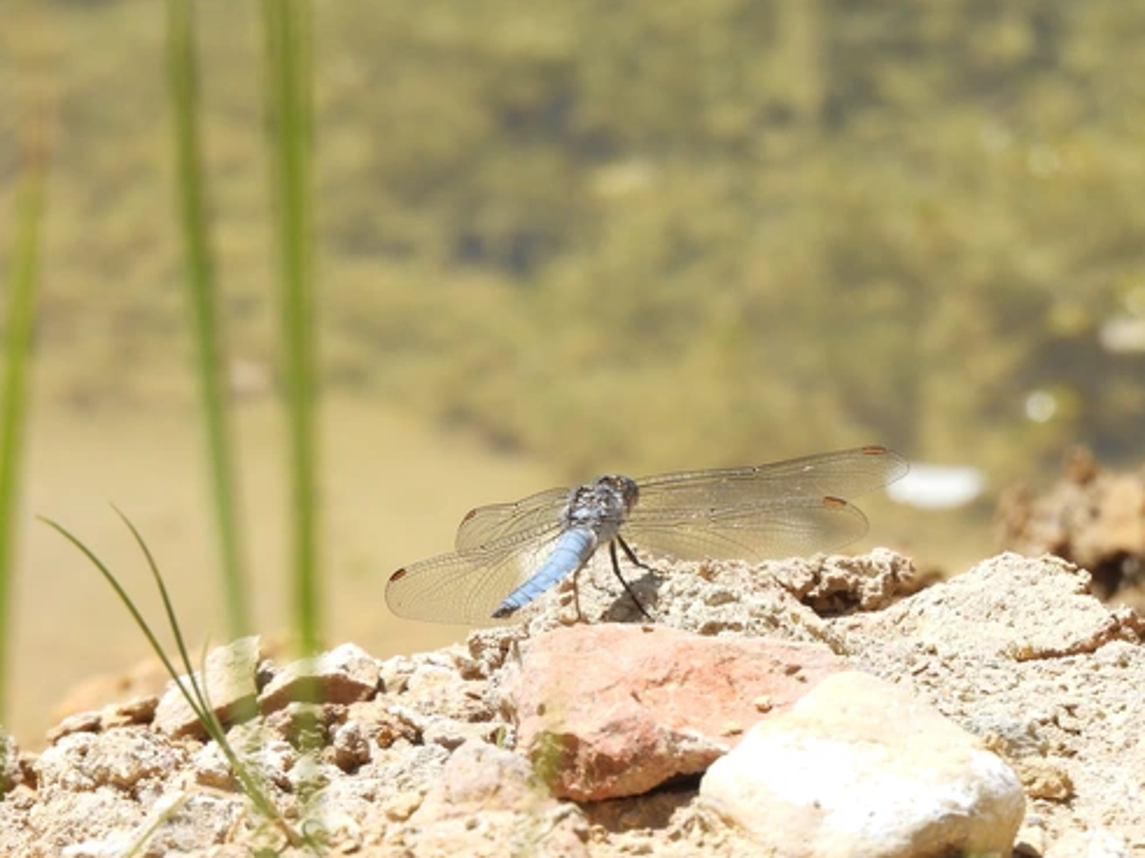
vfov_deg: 1.6
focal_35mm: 913
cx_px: 620
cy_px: 553
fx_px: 30192
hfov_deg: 2.2
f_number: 6.3
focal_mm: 125
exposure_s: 1/320
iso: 100
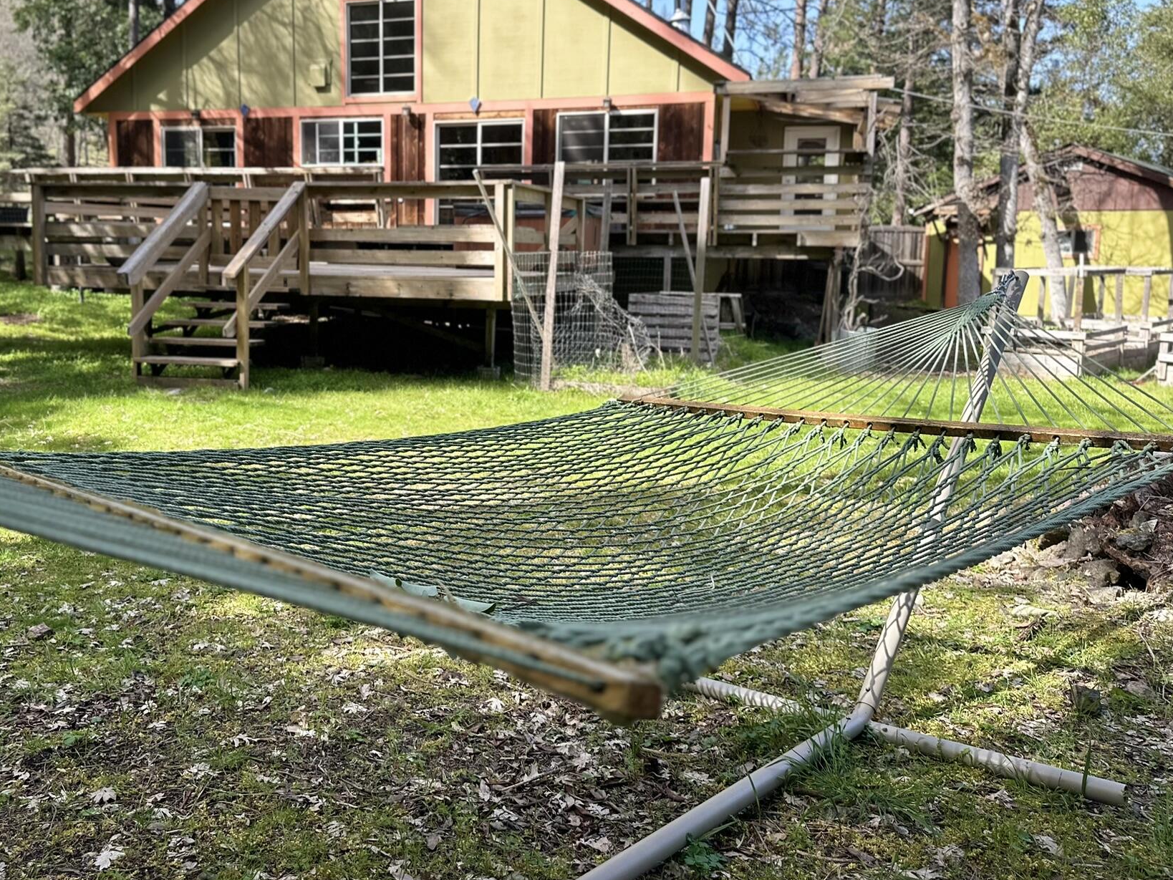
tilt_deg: -5.6
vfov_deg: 46.5
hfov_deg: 59.2
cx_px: 445
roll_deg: -1.3
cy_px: 344
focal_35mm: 30
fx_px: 1017
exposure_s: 1/756
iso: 80
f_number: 1.78
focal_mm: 6.86
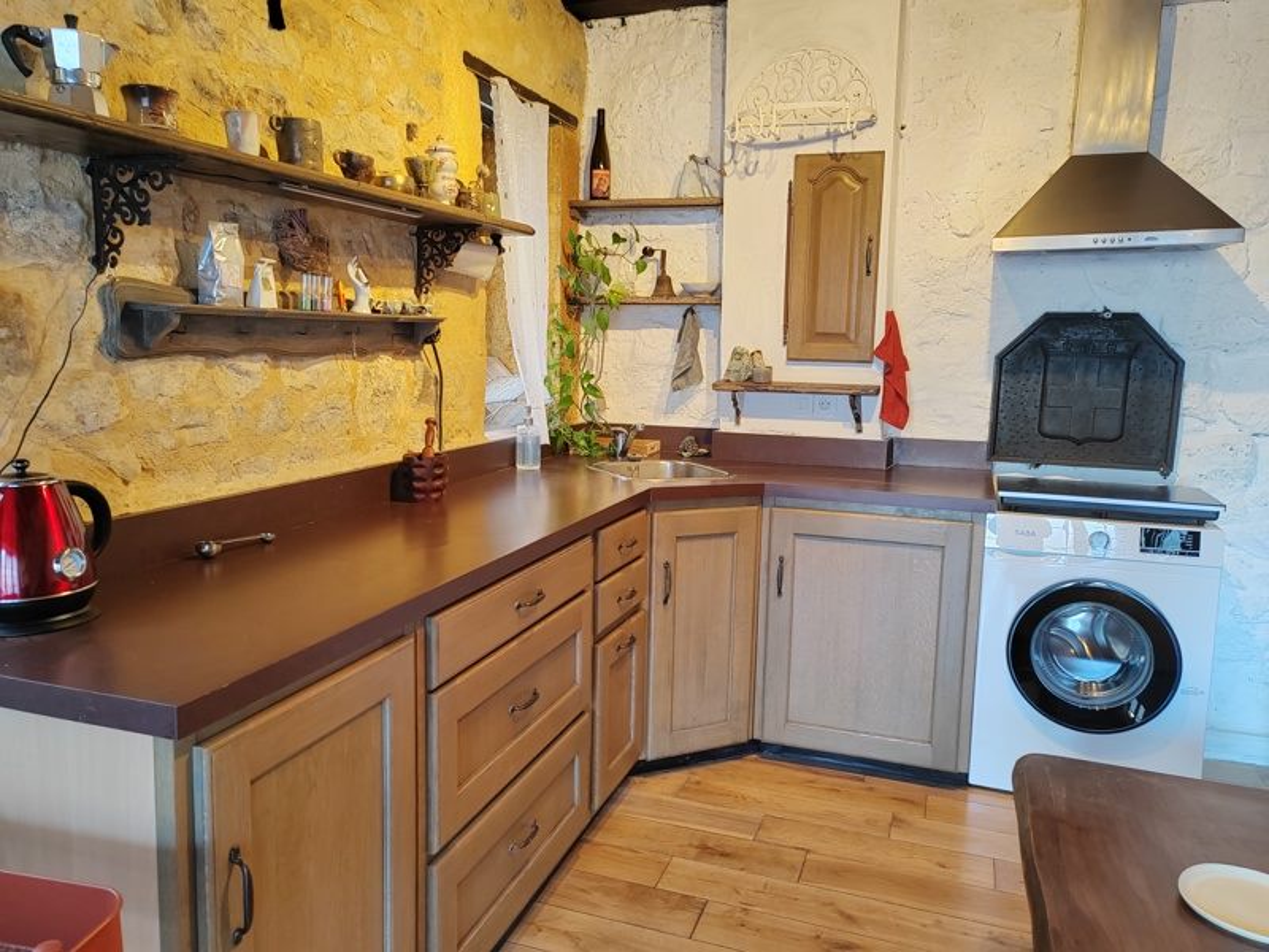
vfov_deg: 51.4
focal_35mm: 27
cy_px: 476
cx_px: 634
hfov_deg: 65.3
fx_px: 990
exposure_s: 1/25
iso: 640
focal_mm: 5.52
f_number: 1.9
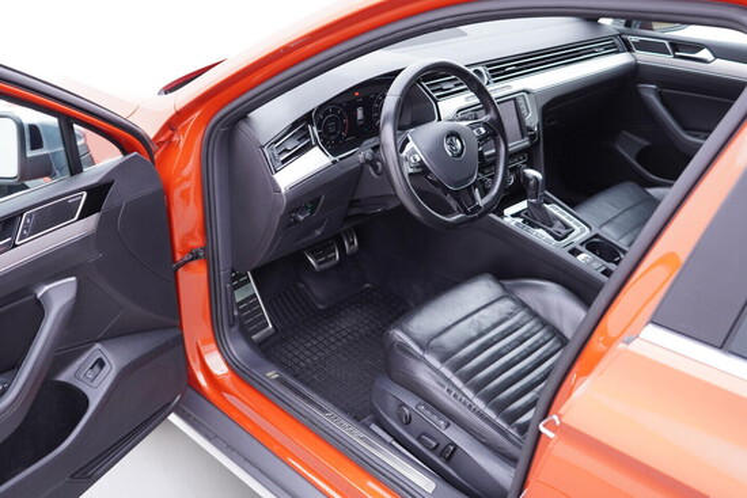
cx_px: 374
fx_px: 747
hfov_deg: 53.1
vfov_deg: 36.9
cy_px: 249
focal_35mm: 36
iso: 250
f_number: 2.8
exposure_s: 1/40
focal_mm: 24
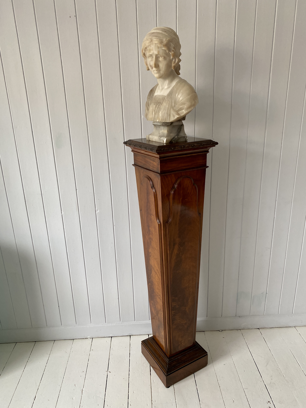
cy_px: 204
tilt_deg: -18.9
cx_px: 153
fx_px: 306
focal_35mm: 26
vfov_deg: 67.3
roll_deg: +1.5
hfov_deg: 53.1
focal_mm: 4.25
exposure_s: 1/109
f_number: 1.8
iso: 125
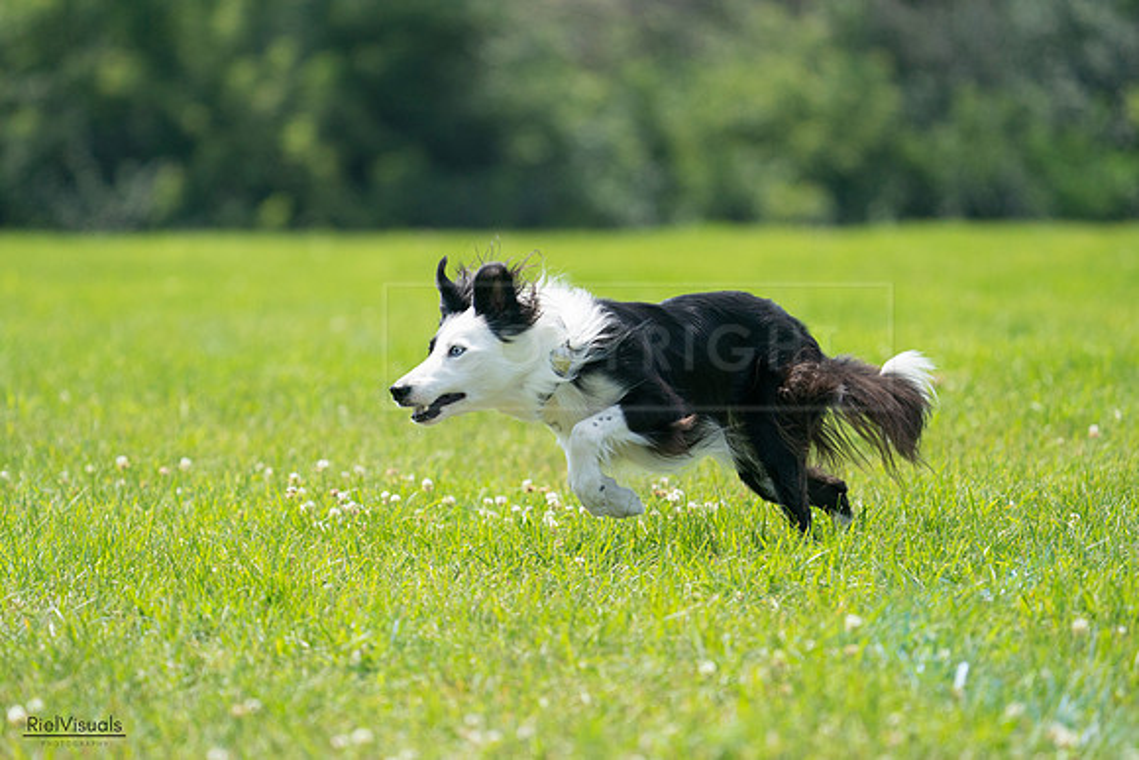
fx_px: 10981
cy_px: 380
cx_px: 570
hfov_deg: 5.9
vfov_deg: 4.0
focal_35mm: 347
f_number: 6.3
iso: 1250
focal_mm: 347
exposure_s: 1/4000
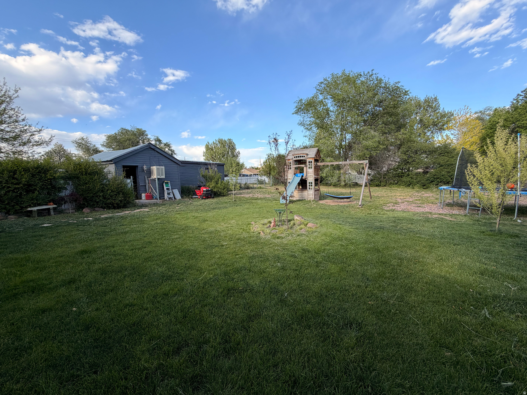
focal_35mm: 14
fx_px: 213
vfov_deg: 85.7
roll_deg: +1.5
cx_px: 264
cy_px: 198
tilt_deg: -7.9
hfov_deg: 102.1
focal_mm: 2.22
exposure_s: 1/596
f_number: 2.2
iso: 40
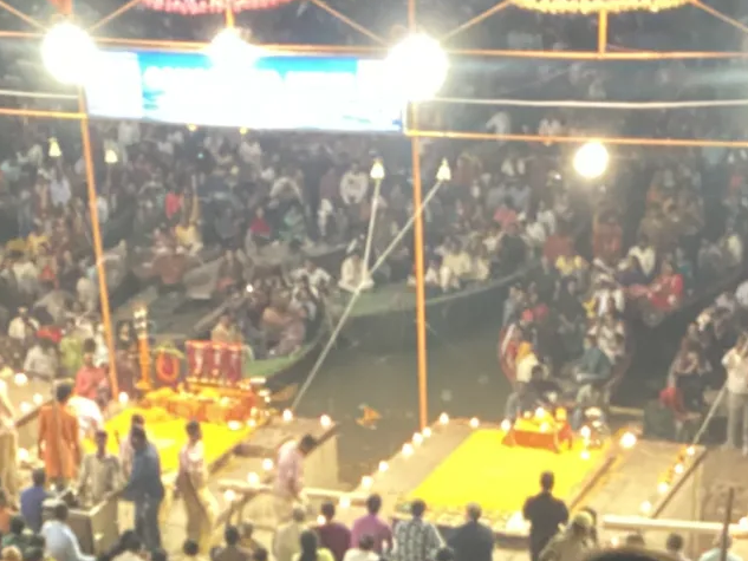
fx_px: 2010
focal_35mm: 93
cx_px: 269
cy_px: 888
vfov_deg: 14.6
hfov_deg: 21.0
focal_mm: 2.71
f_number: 2.2
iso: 800
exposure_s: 1/17
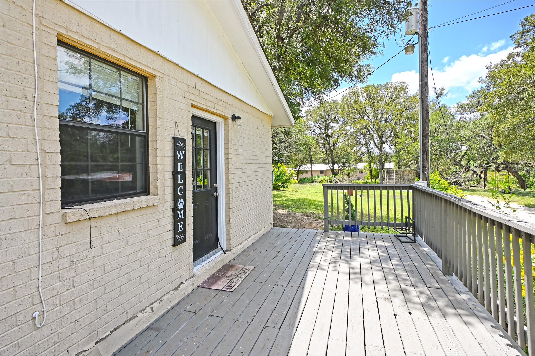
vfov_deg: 67.3
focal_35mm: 18
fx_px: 267
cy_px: 178
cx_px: 268
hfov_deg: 90.0
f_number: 6.3
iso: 64
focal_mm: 12
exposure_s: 1/160
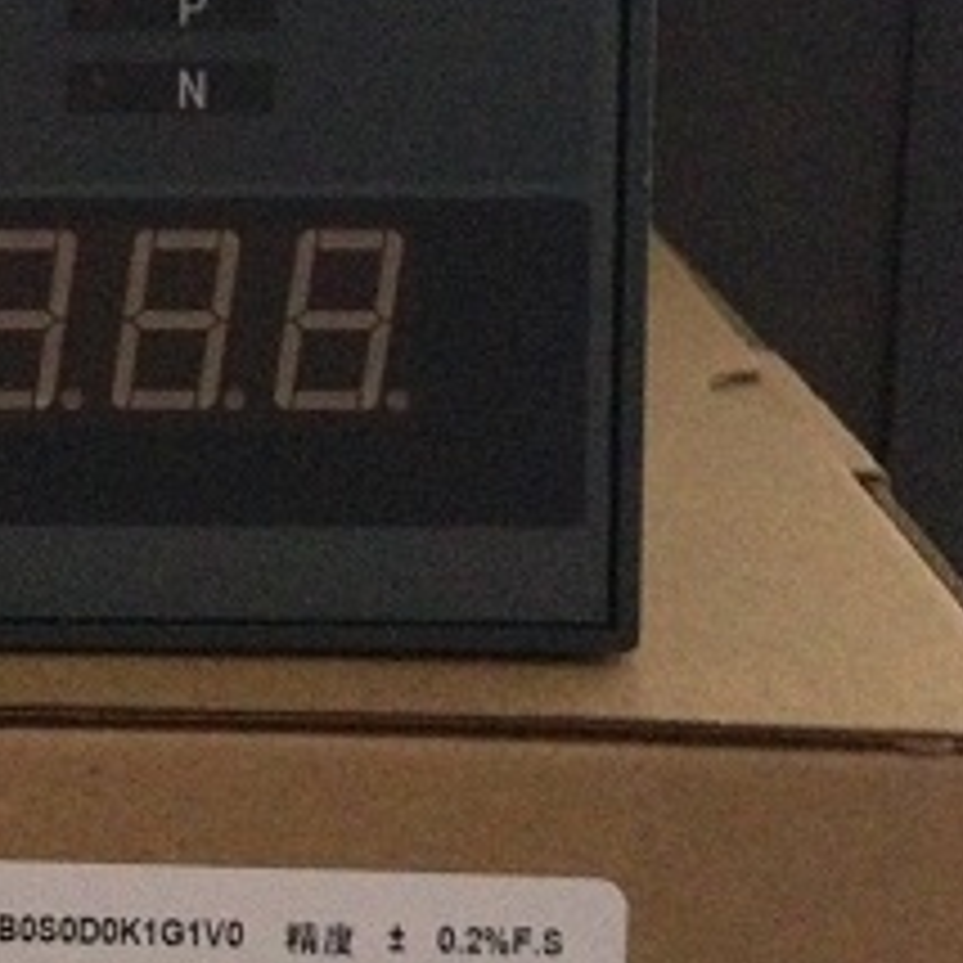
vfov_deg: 18.8
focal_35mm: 89
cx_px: 4
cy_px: -83
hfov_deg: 19.0
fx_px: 2801
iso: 800
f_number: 2.4
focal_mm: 4.12
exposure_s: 1/15
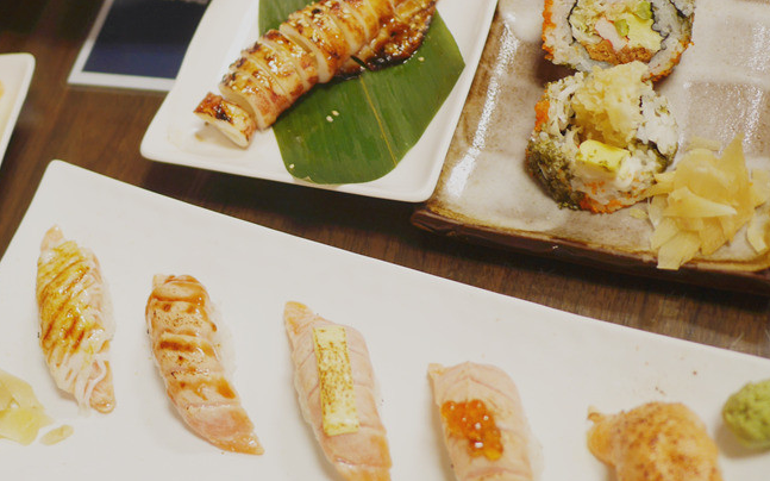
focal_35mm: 59
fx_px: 1238
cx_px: 239
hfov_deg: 34.1
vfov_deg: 21.9
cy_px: 164
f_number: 1.7
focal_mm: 15
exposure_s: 1/60
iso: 320
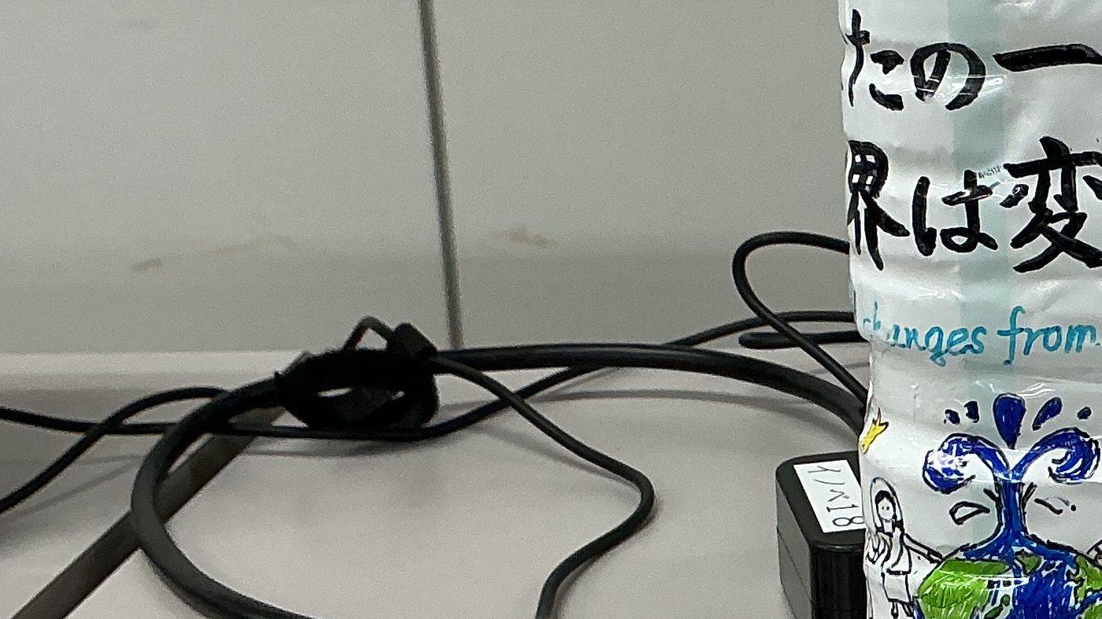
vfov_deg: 13.3
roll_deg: +0.7
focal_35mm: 91
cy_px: 247
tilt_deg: -14.9
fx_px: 2659
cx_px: 1167
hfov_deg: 22.3
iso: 50
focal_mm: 3
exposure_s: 1/60
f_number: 1.8
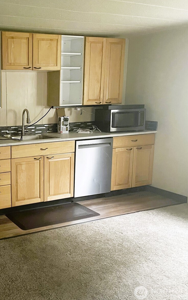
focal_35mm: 36
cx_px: -4
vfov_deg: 54.0
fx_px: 295
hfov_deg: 32.3
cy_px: 150
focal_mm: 5.1
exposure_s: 1/30
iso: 800
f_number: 1.6
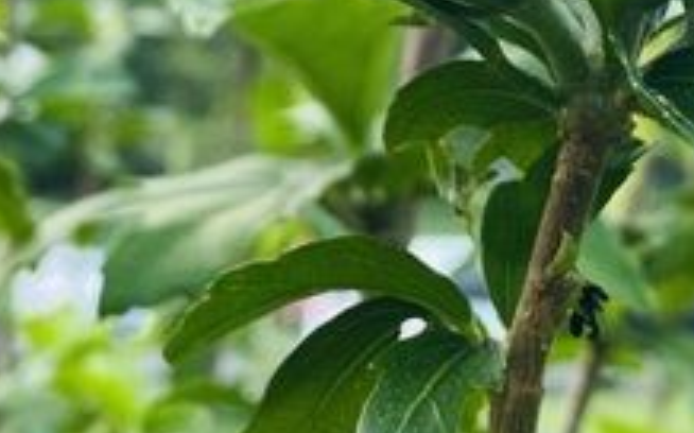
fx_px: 1871
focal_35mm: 99
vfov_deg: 13.0
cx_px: 361
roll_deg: +0.0
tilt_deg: +7.0
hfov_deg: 21.0
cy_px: -40
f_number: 1.8
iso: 80
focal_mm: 4.25
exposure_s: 1/122
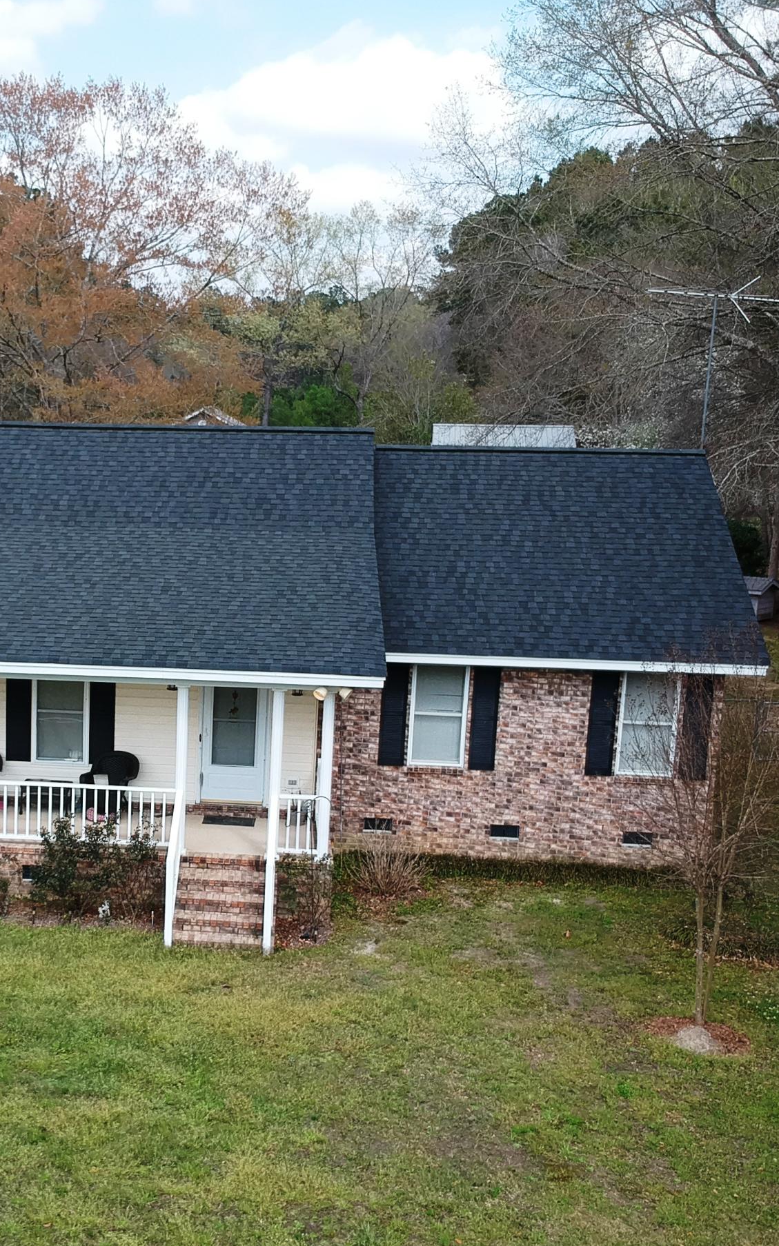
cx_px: 130
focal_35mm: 44
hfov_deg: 28.4
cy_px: 716
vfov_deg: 45.1
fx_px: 1495
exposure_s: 1/640
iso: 100
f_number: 2.6
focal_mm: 4.49
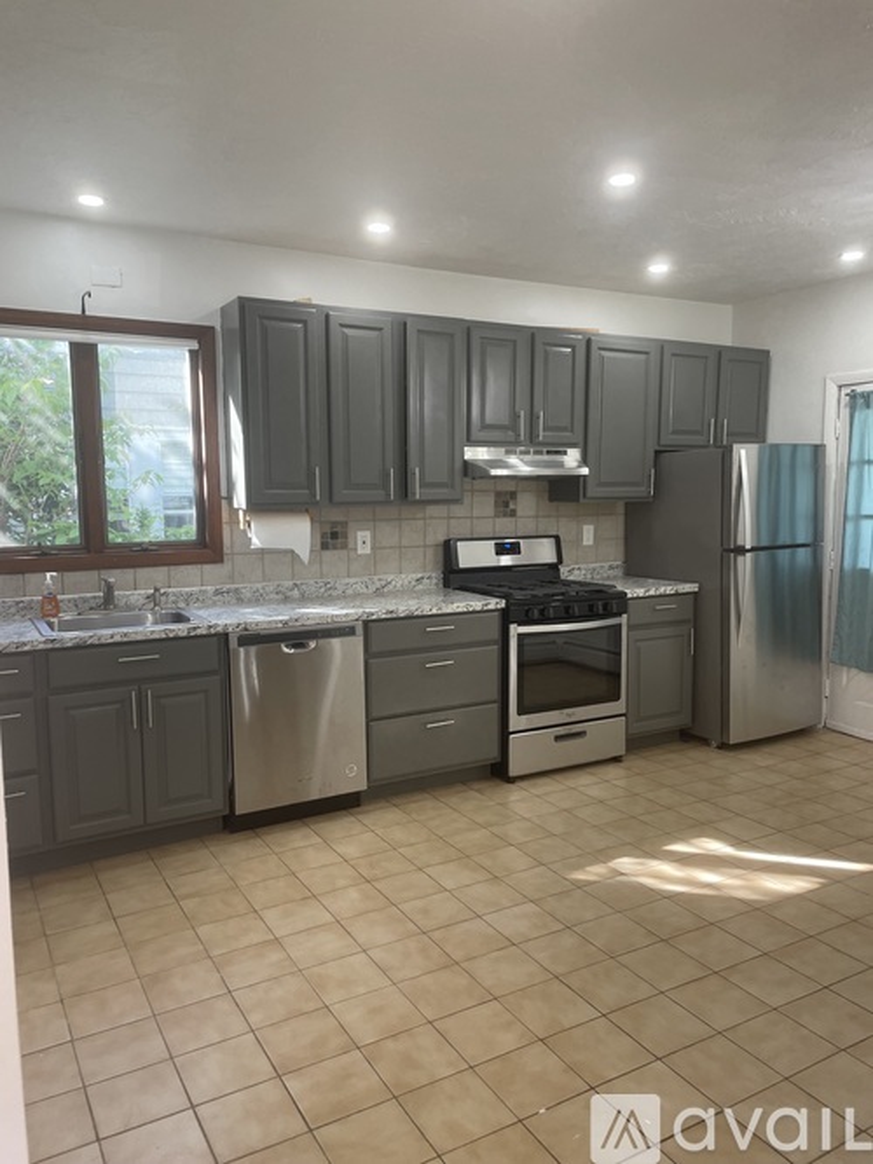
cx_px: 436
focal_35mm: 26
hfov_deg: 53.0
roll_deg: +0.6
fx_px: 875
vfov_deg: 67.3
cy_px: 582
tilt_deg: -5.4
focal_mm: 4.2
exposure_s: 1/120
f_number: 1.6
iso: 100
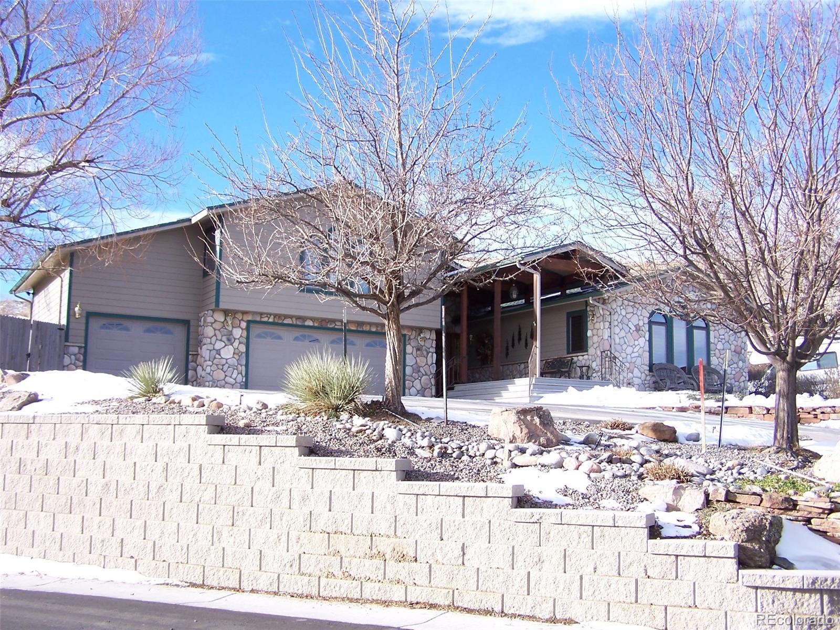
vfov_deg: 37.7
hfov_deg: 49.0
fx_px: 922
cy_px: 315
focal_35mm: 38
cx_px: 420
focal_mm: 6.3
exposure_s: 1/320
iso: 80
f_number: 2.8
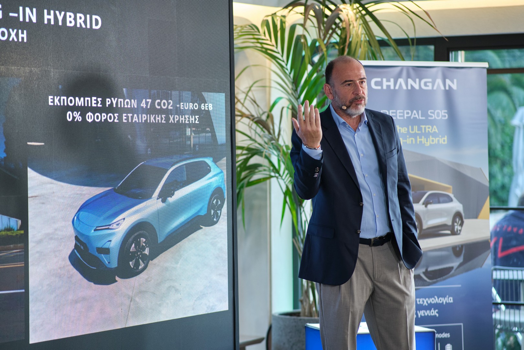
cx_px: 262
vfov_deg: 10.7
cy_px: 175
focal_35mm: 128
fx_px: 1863
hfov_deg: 16.0
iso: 500
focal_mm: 85
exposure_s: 1/250
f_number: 2
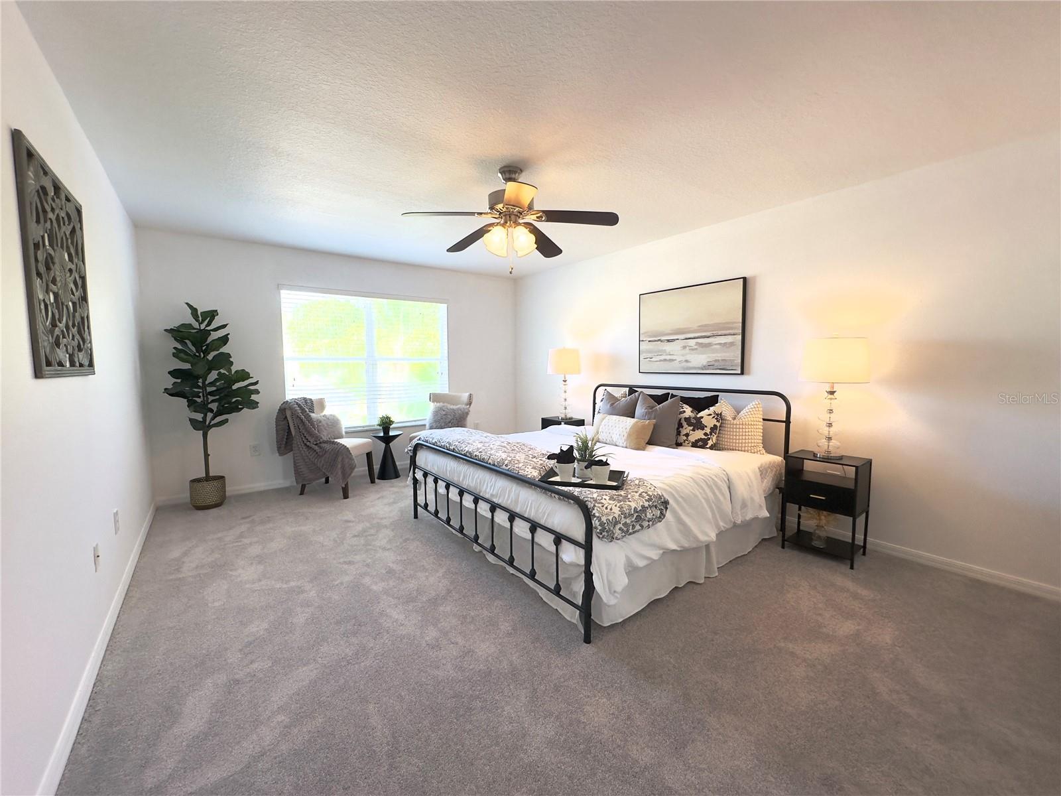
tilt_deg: -5.2
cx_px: 530
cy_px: 398
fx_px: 429
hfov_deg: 102.1
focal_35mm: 14
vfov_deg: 85.7
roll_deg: +0.4
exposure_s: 1/120
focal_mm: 2.22
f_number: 2.2
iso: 80
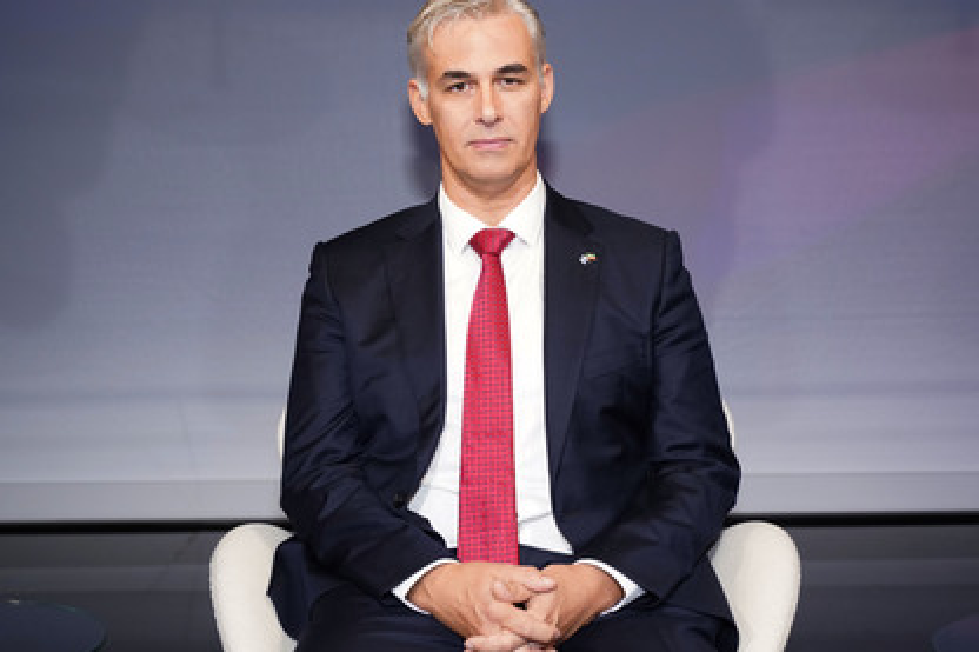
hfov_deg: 38.2
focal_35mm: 52
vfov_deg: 26.0
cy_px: 315
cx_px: 493
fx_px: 1413
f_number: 5
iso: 2000
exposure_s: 1/125
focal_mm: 48
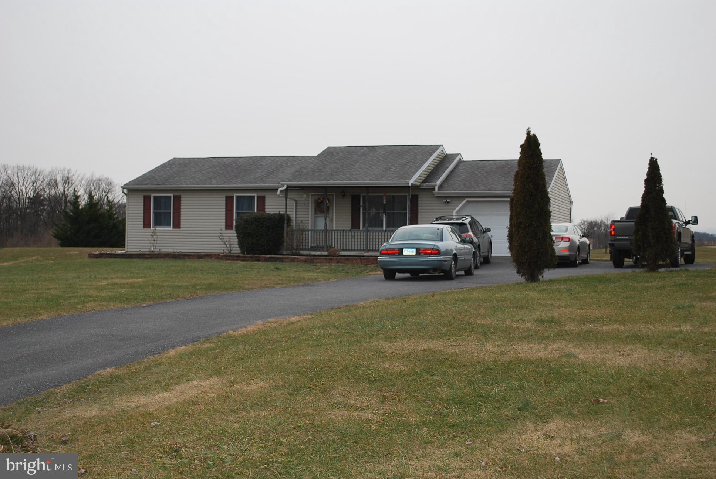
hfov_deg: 38.8
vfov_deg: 26.6
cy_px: 240
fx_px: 1016
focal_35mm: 51
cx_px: 358
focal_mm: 34
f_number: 5
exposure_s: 1/100
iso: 200
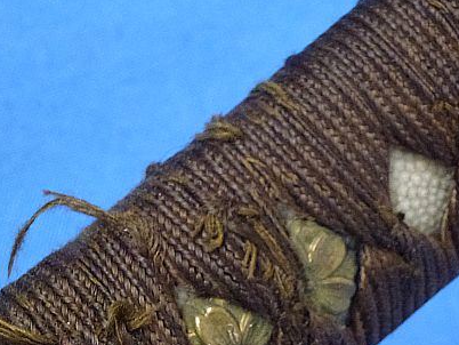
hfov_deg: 12.1
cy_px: 228
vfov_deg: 9.1
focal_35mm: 163
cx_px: 287
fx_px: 2163
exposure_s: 1/60
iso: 400
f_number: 4.8
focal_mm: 14.8
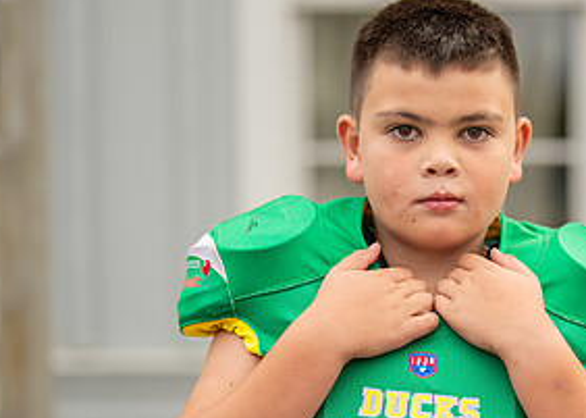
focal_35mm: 119
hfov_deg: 16.7
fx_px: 1979
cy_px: 283
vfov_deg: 12.0
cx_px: 458
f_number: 1.2
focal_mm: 50
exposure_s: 1/1600
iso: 125
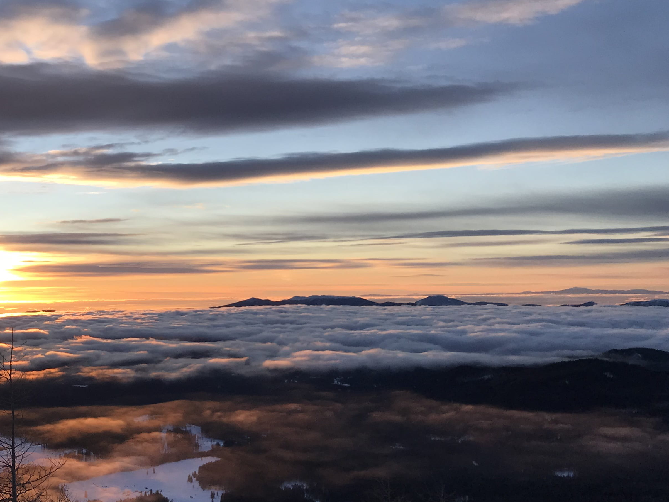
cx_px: 146
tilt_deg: +1.5
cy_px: 271
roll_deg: +1.0
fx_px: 908
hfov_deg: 39.1
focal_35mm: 47
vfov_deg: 30.9
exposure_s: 1/798
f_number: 1.8
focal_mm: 3.99
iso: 20
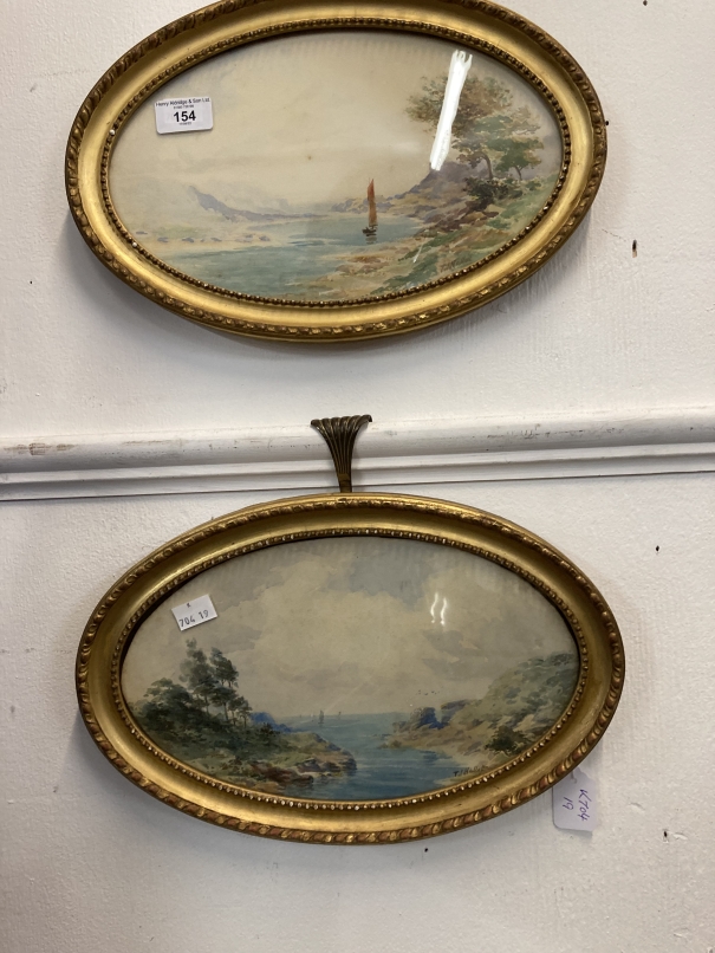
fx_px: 771
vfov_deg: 63.4
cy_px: 476
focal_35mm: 28
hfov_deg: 49.8
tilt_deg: +1.5
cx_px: 358
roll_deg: +2.3
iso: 125
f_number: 1.8
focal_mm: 3.99
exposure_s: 1/50
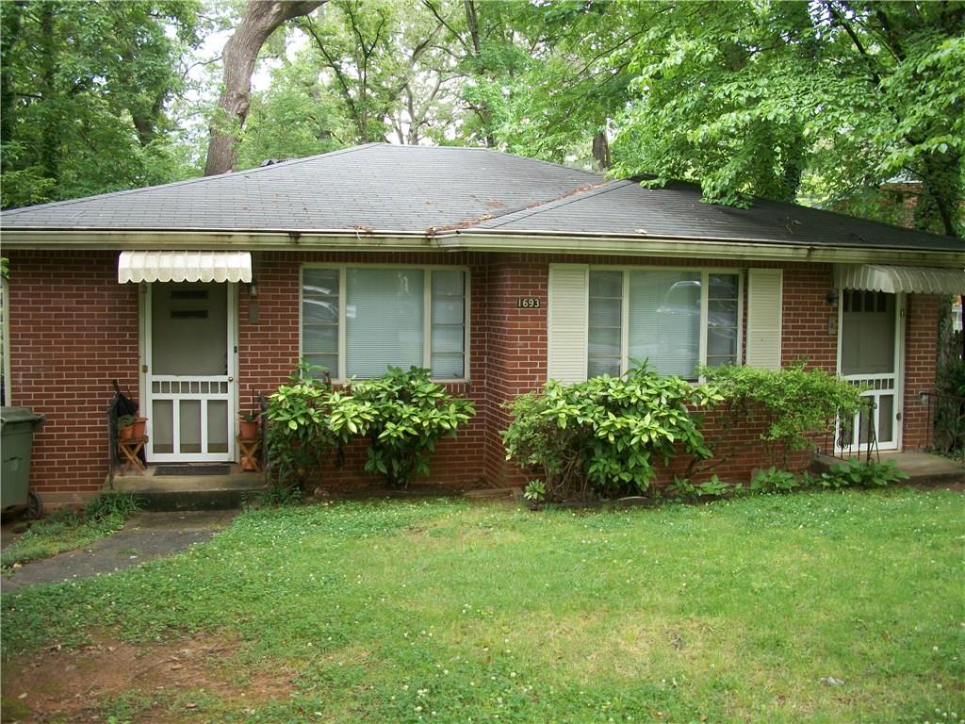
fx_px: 976
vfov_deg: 40.7
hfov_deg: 52.6
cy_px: 362
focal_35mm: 35
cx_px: 482
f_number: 3.1
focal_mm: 6.3
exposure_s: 1/40
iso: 80
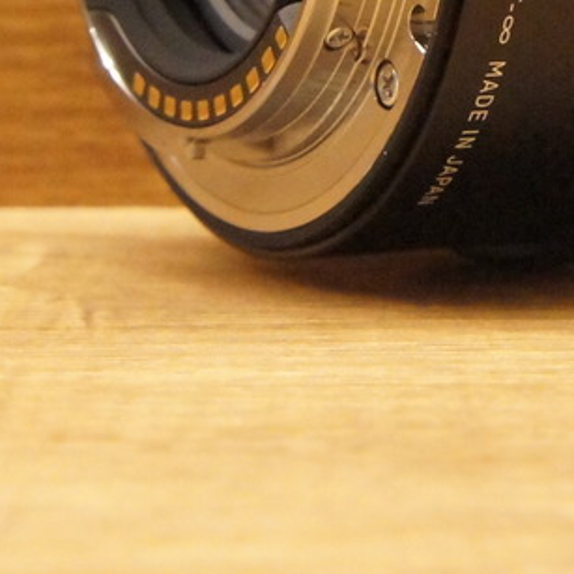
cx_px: 477
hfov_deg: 9.7
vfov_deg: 9.6
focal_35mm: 179
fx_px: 3358
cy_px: -93
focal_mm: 36
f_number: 11
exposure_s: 1/125
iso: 6400
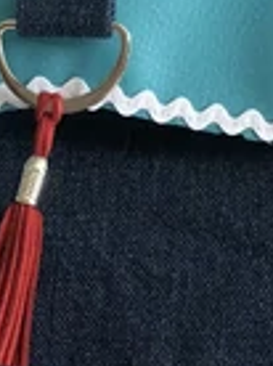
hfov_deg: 12.1
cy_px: 300
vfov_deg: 16.0
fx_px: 1287
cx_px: 87
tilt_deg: -13.8
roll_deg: -2.5
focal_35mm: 122
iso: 64
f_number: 1.8
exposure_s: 1/120
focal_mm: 3.99
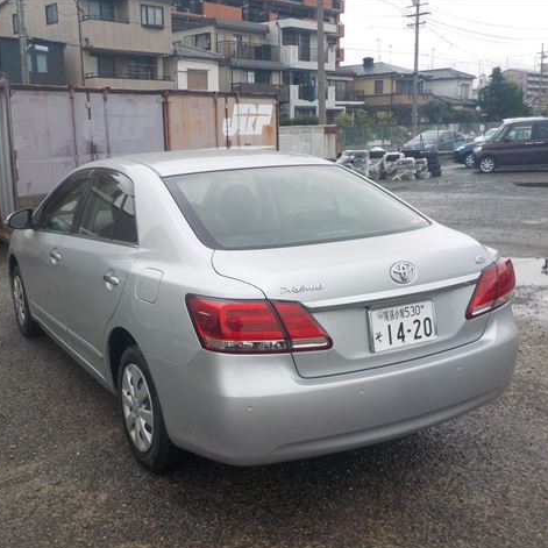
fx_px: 645
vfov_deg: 46.0
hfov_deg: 45.7
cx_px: 206
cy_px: 276
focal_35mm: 36
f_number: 3.3
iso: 125
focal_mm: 4.1
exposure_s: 1/500
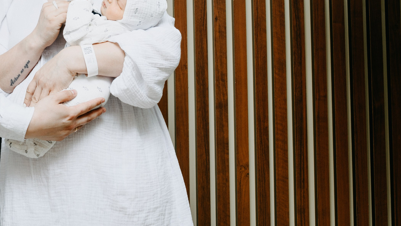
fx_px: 798
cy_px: -34
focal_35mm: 75
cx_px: 46
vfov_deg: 15.6
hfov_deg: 27.3
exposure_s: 1/160
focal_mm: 35
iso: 200
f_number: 4
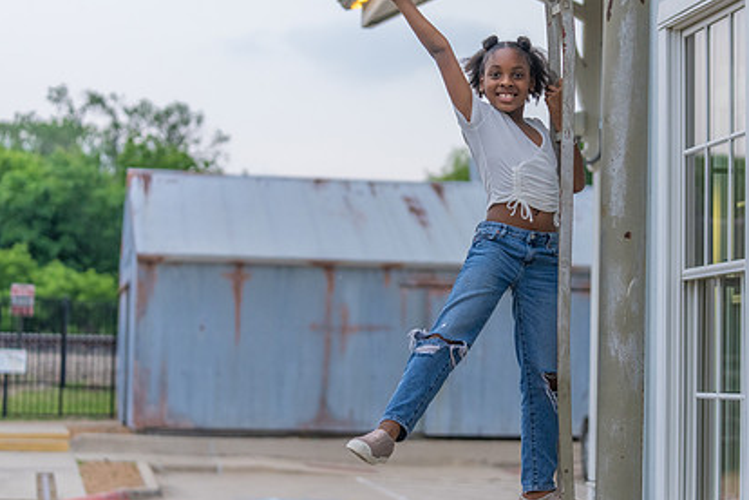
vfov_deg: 14.0
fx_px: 2039
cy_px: 233
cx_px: 490
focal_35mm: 98
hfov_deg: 20.8
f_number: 2.8
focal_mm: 70
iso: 2000
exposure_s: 1/320
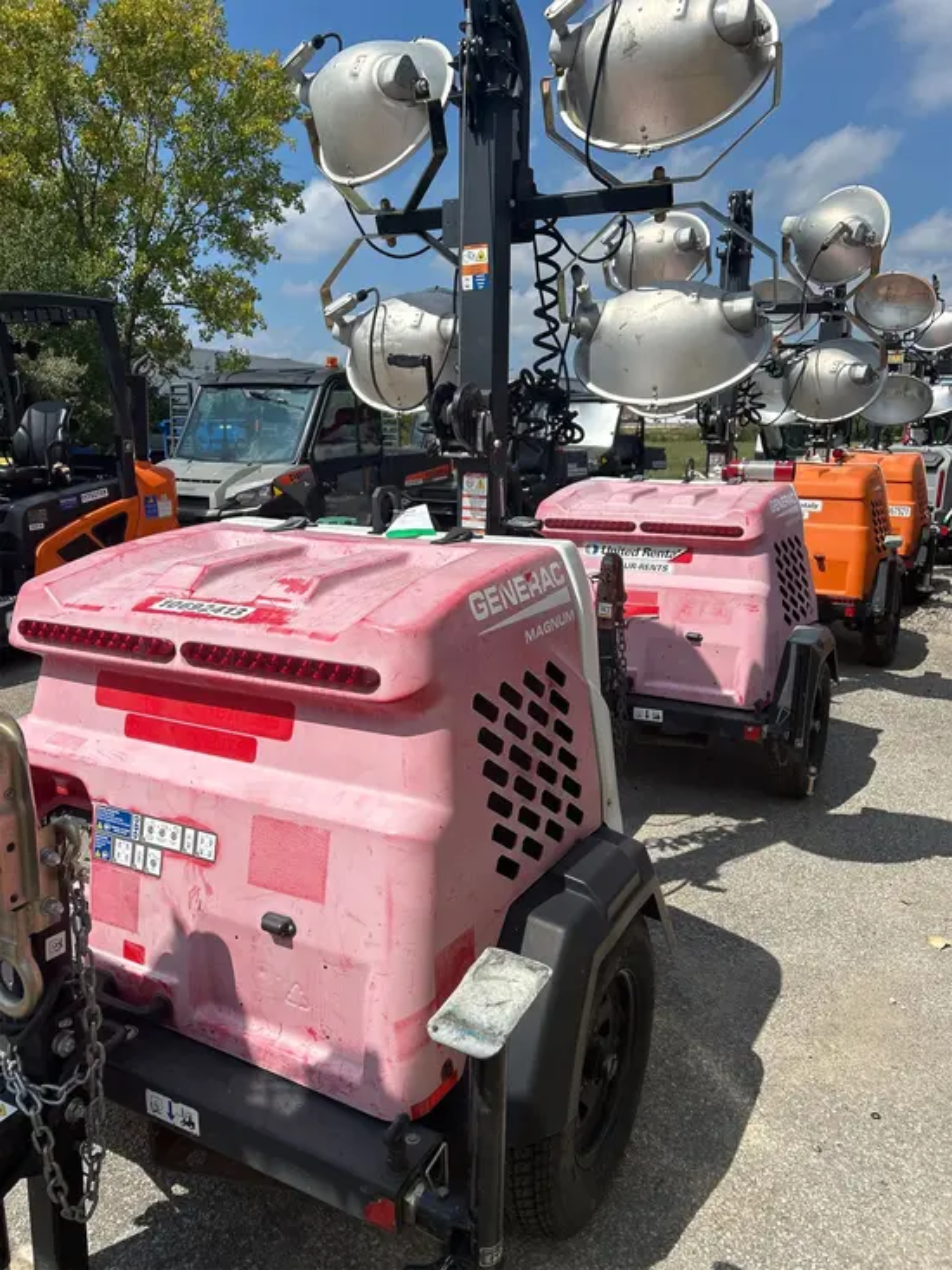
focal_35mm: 26
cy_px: 635
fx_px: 953
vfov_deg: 67.3
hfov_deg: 53.1
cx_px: 476
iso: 50
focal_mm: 5.7
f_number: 1.5
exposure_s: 1/6993
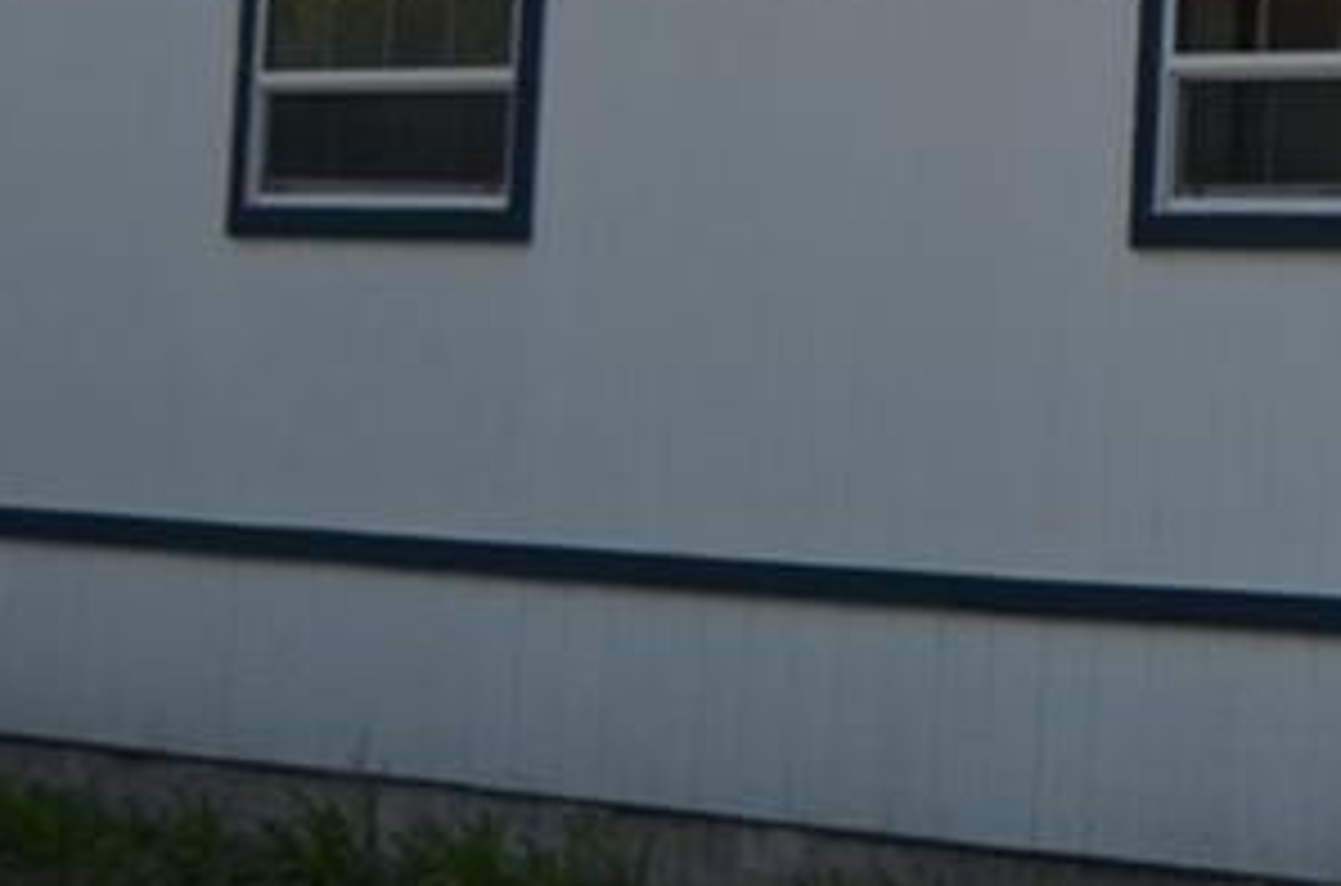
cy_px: -277
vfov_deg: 9.2
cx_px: 3334
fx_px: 5387
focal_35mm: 145
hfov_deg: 11.4
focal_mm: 18
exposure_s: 1/2000
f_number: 3.5
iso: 160
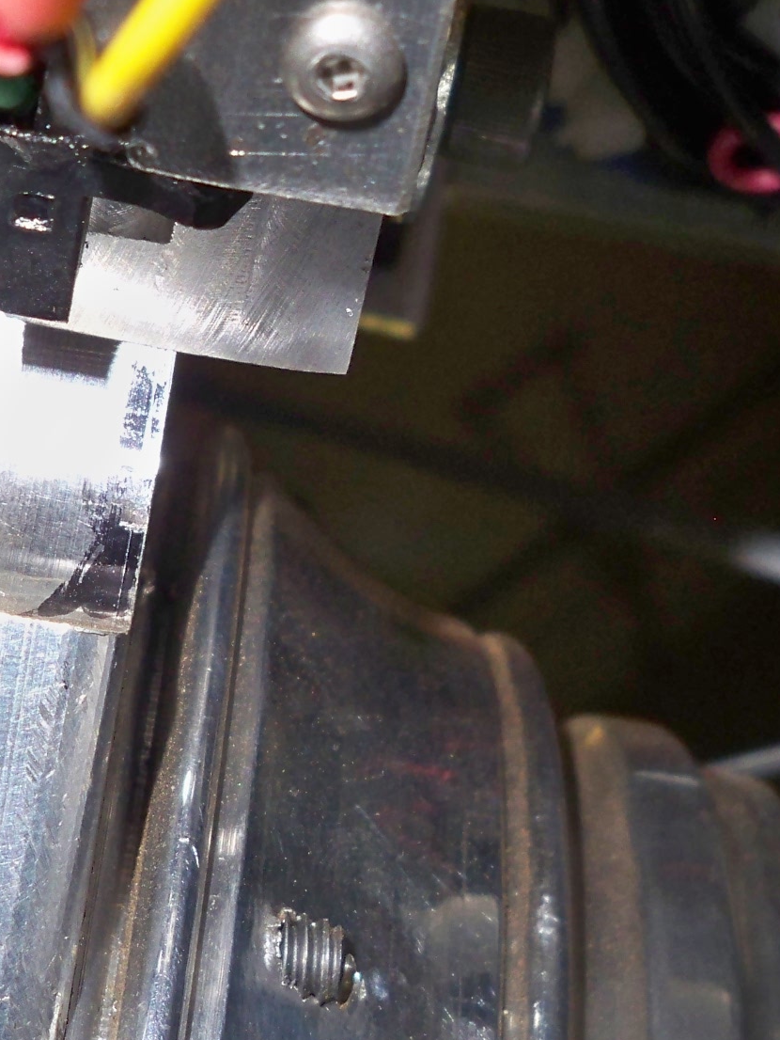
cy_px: 511
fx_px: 2463
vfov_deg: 23.8
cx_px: 323
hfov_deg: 18.0
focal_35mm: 82
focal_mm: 6.3
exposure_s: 1/60
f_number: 3.1
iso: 200
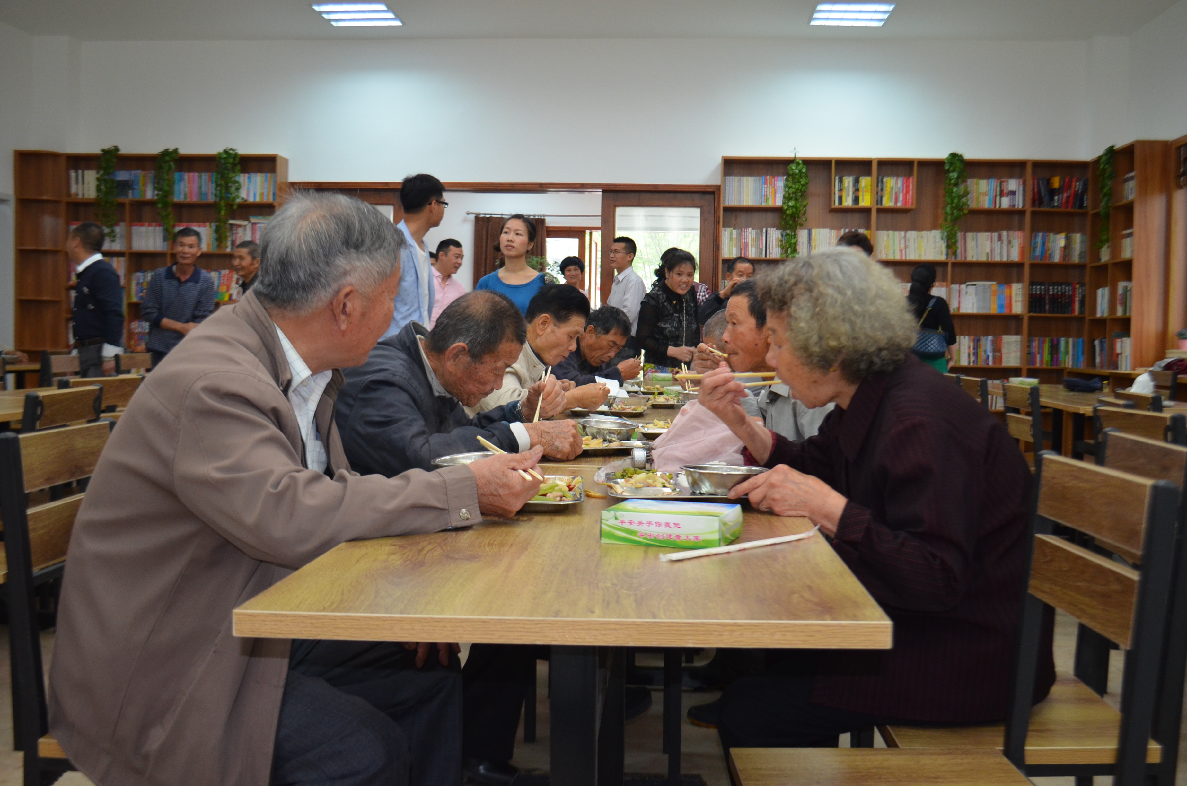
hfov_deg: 53.2
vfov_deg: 36.7
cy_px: 393
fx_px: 1185
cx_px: 594
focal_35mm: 36
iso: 900
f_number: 4
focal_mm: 24
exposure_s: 1/60
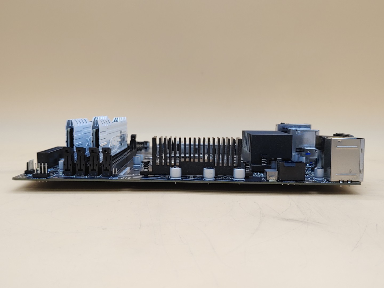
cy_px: 144
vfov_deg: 39.7
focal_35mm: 36
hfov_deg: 51.4
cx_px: 192
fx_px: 399
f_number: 1.8
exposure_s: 1/130
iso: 50
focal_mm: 4.36
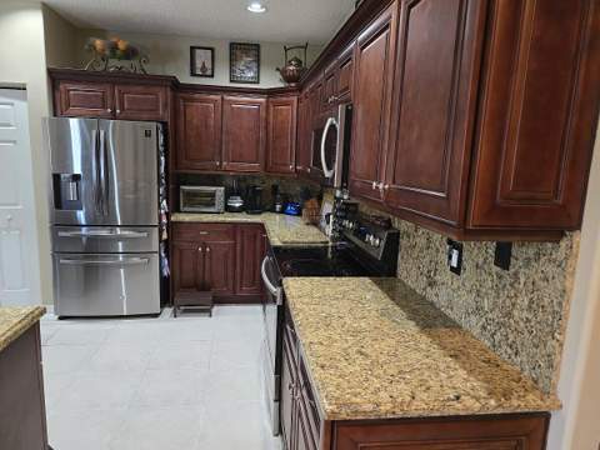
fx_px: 399
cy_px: 225
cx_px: 300
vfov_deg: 58.9
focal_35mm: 23
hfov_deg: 73.9
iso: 1000
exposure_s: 1/60
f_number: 1.7
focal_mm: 6.3
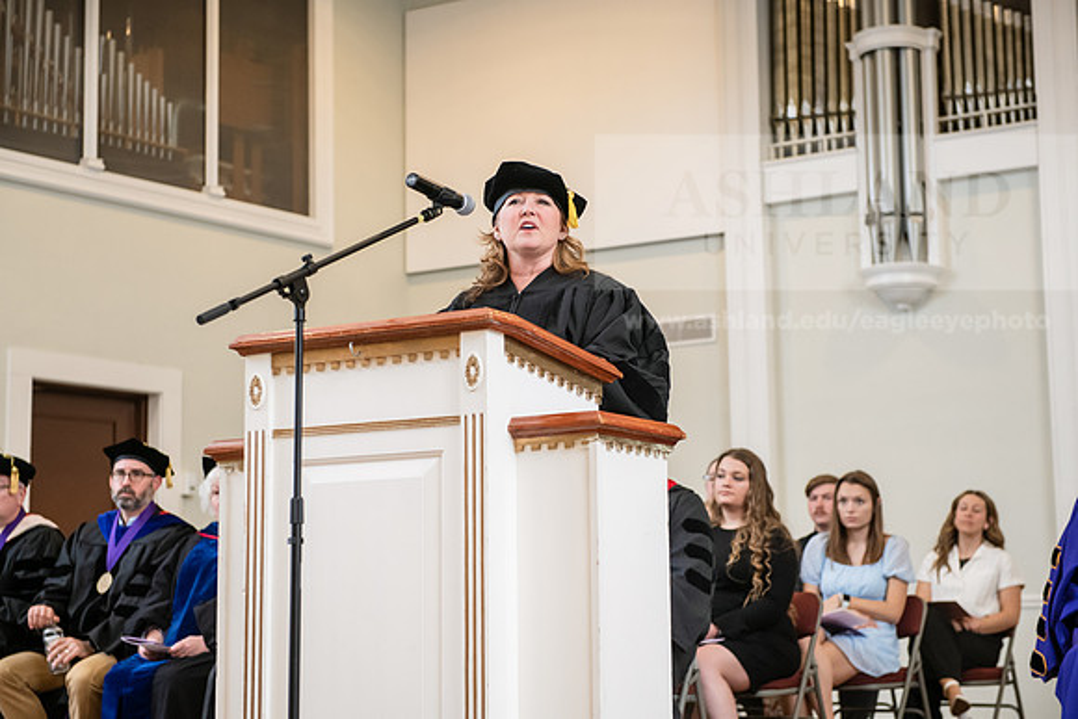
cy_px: 360
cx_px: 539
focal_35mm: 70
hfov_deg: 28.8
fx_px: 2097
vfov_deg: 19.5
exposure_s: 1/200
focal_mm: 70
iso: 1600
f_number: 4
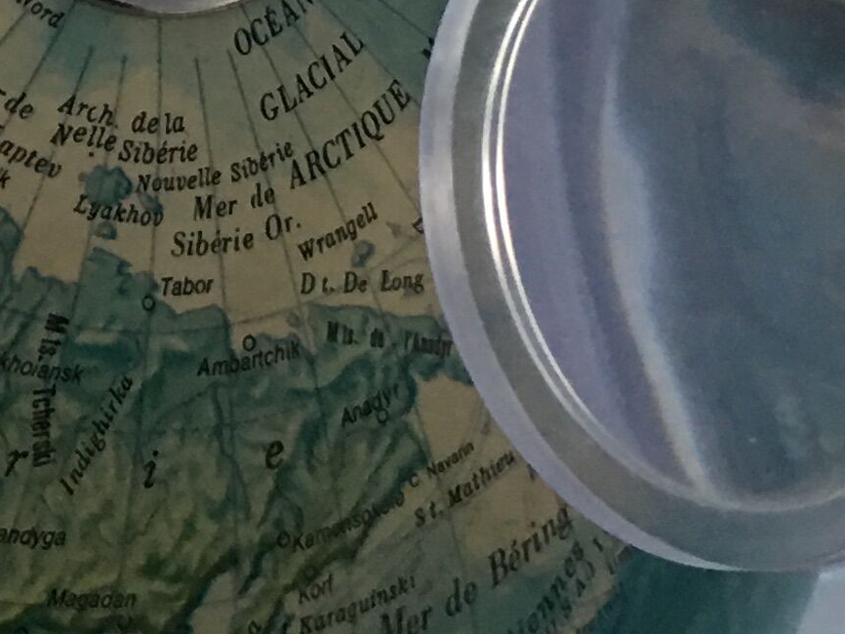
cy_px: 154
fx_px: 3296
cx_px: -279
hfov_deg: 14.0
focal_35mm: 135
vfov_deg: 11.0
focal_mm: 4.15
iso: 64
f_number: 2.2
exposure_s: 1/17
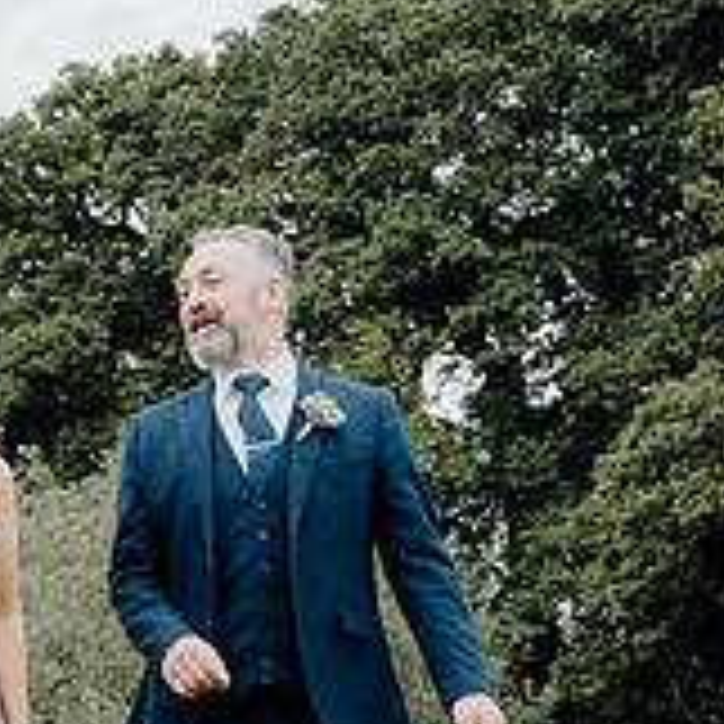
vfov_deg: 15.3
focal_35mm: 113
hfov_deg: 14.2
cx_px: -445
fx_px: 2674
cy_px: 618
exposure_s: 1/200
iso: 125
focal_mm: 37
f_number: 5
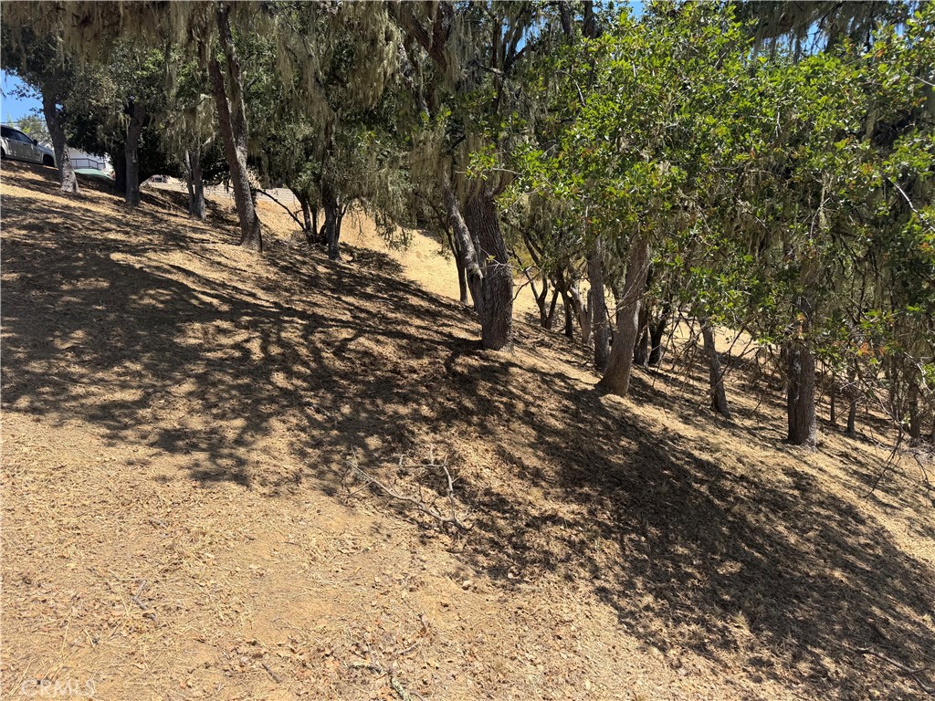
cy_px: 350
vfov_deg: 56.8
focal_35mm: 24
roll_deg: +5.3
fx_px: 648
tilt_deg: -5.7
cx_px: 468
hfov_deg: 71.6
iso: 80
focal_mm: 6.76
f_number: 1.78
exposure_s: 1/2445
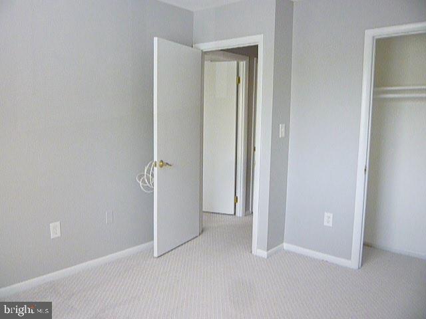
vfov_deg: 48.2
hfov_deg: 61.7
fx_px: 357
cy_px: 160
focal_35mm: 29
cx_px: 213
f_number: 4
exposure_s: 1/60
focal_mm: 5.2
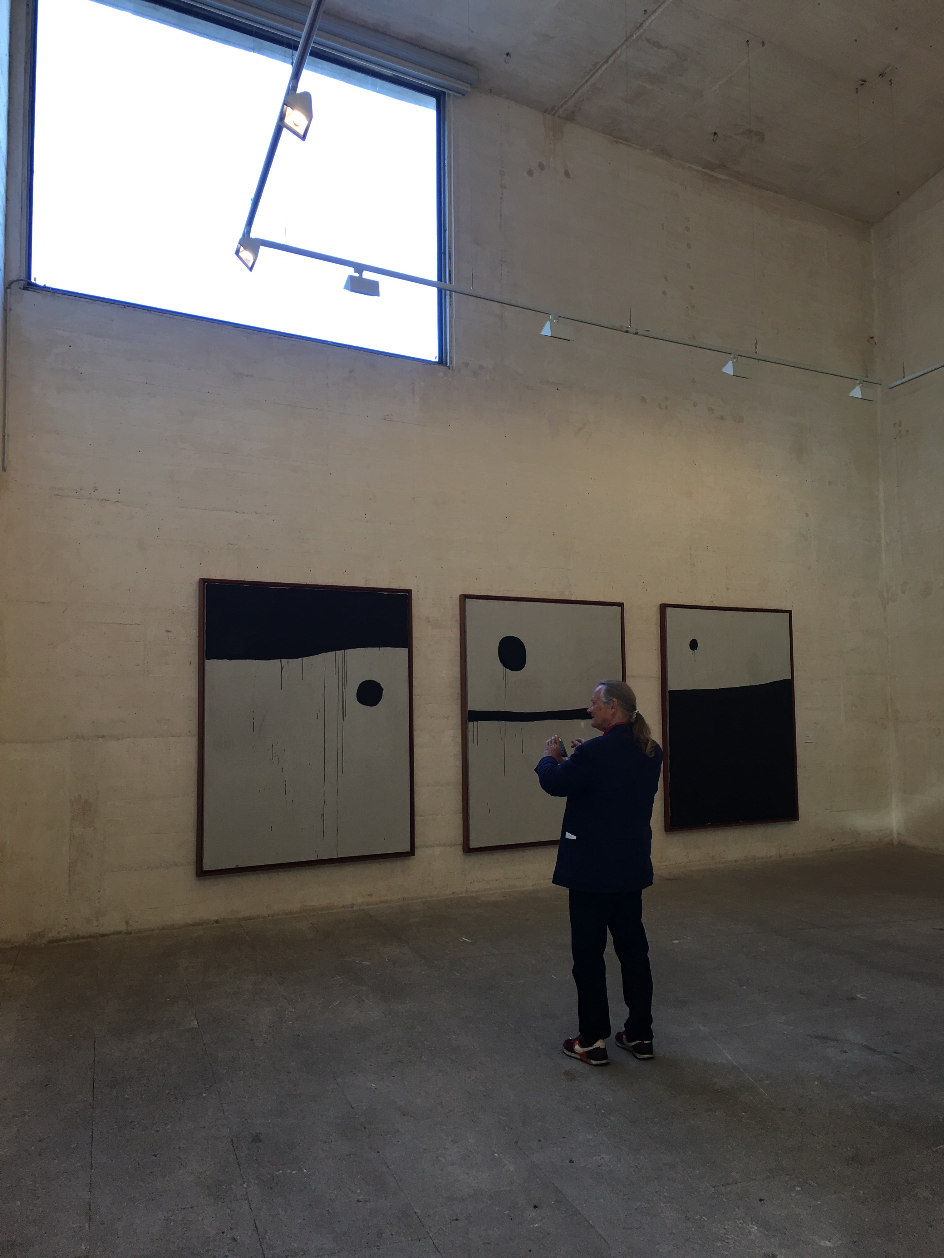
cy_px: 629
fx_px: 1054
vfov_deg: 61.7
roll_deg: +0.3
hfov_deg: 48.2
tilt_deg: +6.0
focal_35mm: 29
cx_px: 472
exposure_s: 1/33
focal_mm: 4.15
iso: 25
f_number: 2.2
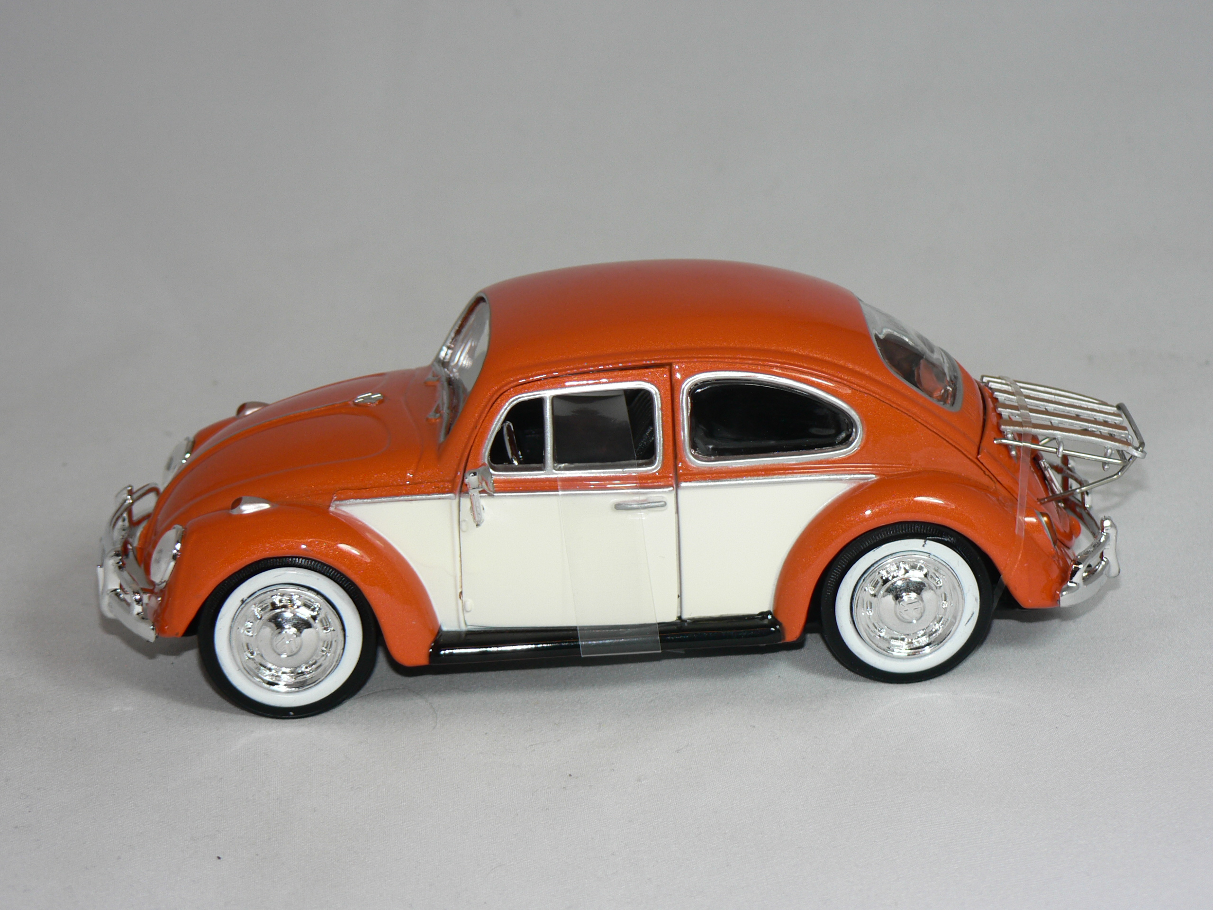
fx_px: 3644
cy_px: 455
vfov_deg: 14.2
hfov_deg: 18.9
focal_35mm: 104
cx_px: 606
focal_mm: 17.3
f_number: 3.2
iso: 80
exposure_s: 1/60
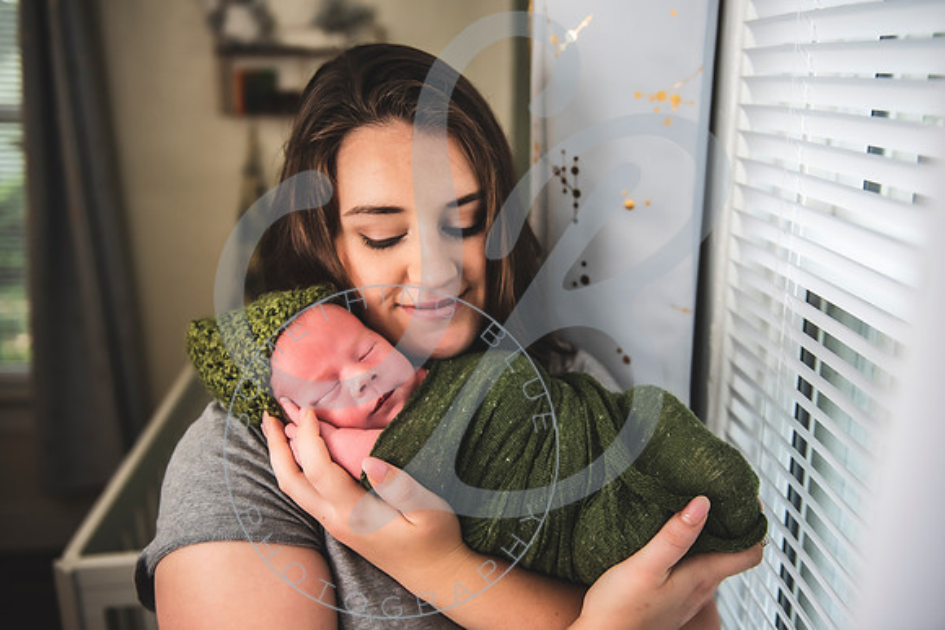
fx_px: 977
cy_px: 314
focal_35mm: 37
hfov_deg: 51.6
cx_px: 489
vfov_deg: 35.8
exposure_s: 1/160
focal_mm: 35
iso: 640
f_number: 2.8
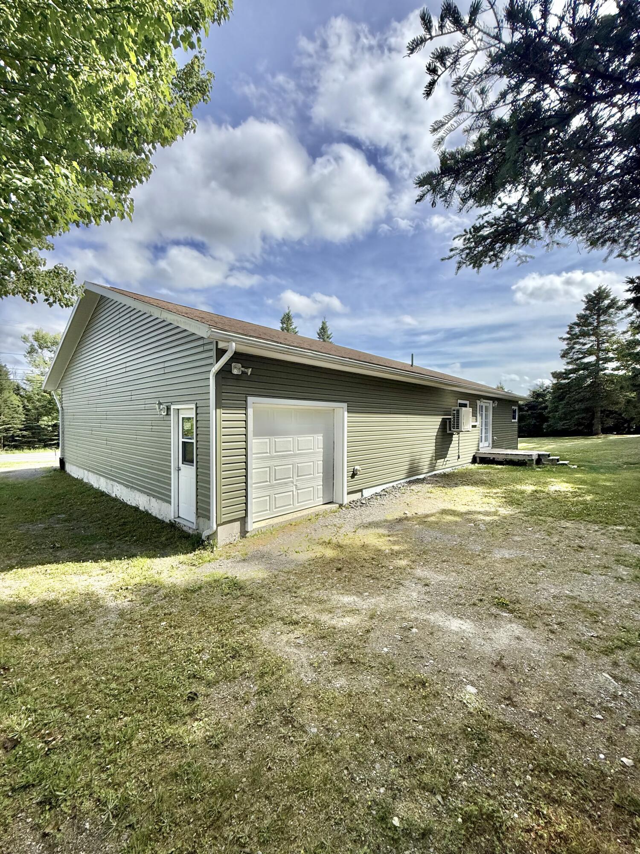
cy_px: 427
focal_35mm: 14
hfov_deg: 85.7
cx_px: 320
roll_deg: +0.2
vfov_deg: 102.1
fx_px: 345
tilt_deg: -2.0
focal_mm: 2.22
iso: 50
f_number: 2.2
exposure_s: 1/2611
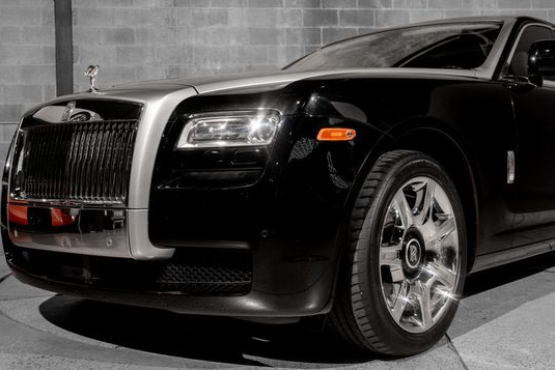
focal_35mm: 46
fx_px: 709
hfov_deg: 42.7
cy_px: 157
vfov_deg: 29.2
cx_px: 296
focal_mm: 37
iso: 320
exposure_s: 1/60
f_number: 6.3
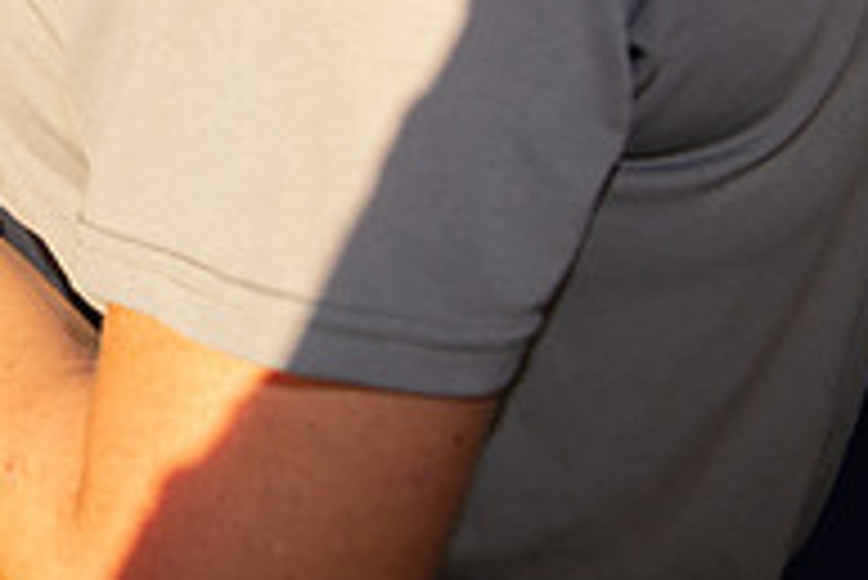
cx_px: -396
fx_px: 1882
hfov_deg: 22.0
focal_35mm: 78
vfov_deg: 16.4
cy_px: -218
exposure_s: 1/1250
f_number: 4.5
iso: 800
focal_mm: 26
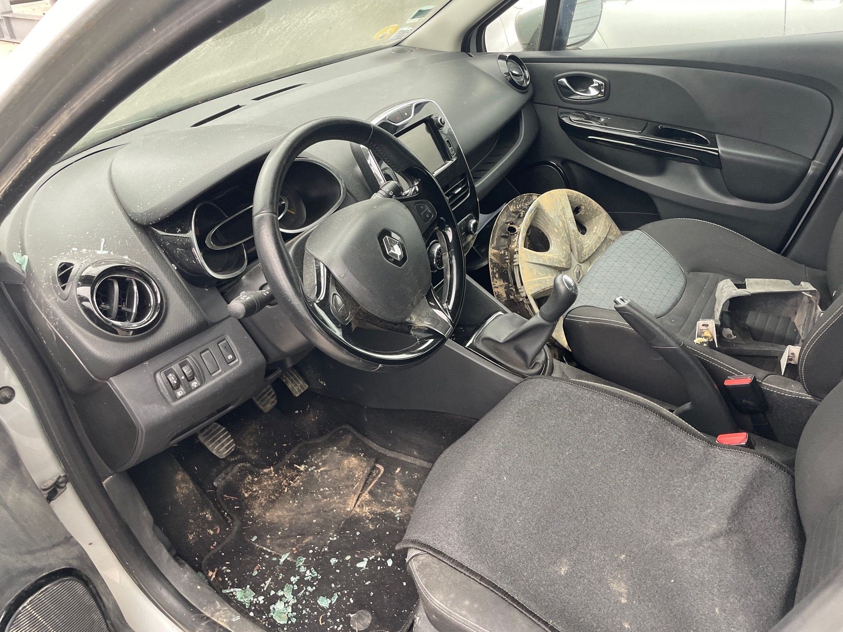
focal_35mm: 26
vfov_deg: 53.1
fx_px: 633
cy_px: 316
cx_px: 422
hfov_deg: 67.3
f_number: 1.6
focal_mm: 4.2
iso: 125
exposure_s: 1/62
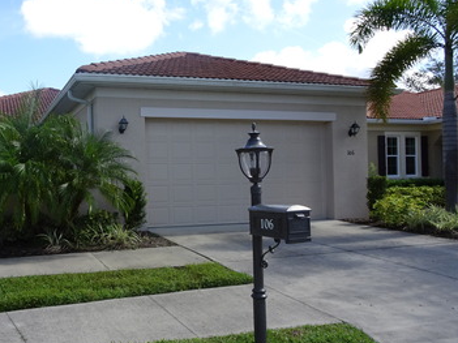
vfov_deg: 40.7
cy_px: 181
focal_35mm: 35
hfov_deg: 51.2
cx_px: 136
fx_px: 463
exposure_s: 1/500
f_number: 3.5
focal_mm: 4.1
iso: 80
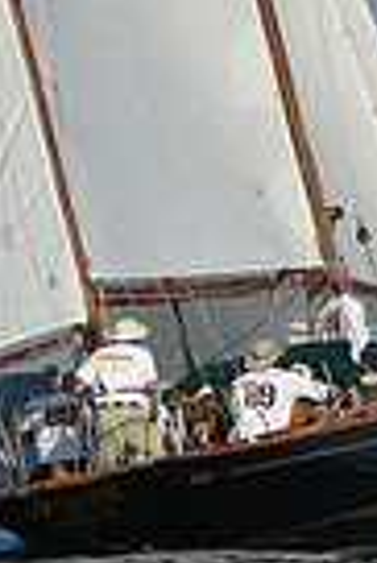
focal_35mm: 298
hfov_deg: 4.6
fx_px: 4669
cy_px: -397
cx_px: 230
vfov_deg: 6.8
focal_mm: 70
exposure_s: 1/1250
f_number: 11
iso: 320
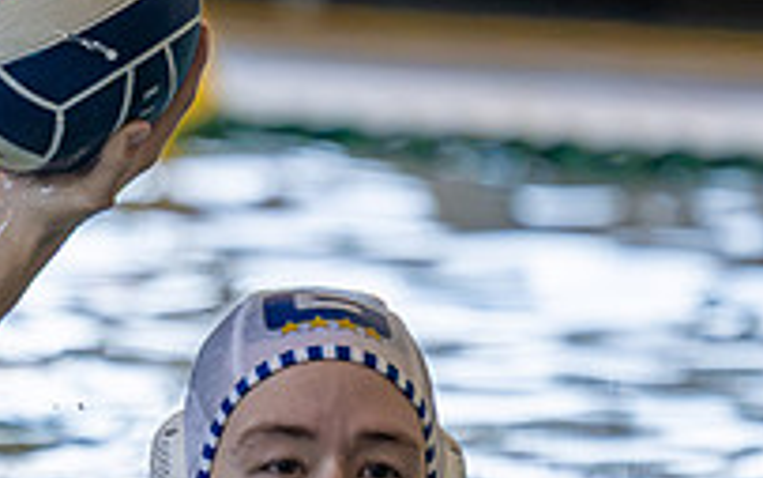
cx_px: 127
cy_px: 324
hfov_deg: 2.0
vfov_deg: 1.2
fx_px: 22173
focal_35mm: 1066
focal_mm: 280
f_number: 4
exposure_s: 1/1000
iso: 4000
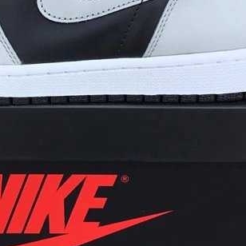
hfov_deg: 21.4
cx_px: 52
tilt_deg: -16.2
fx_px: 643
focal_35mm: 80
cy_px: 38
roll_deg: +0.0
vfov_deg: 21.3
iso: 25
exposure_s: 1/345
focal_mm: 3.3
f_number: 2.4
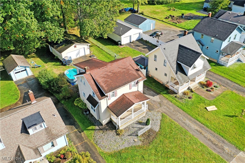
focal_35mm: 28
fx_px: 191
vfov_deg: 46.4
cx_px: 122
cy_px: 82
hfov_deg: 65.5
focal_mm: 10.26
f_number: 4.5
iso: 100
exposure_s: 1/160
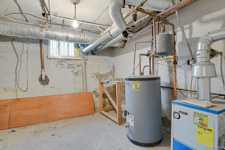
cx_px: 112
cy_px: 75
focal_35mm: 17
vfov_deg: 70.4
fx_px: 106
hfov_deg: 93.3
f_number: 8
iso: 250
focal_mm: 17
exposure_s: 15
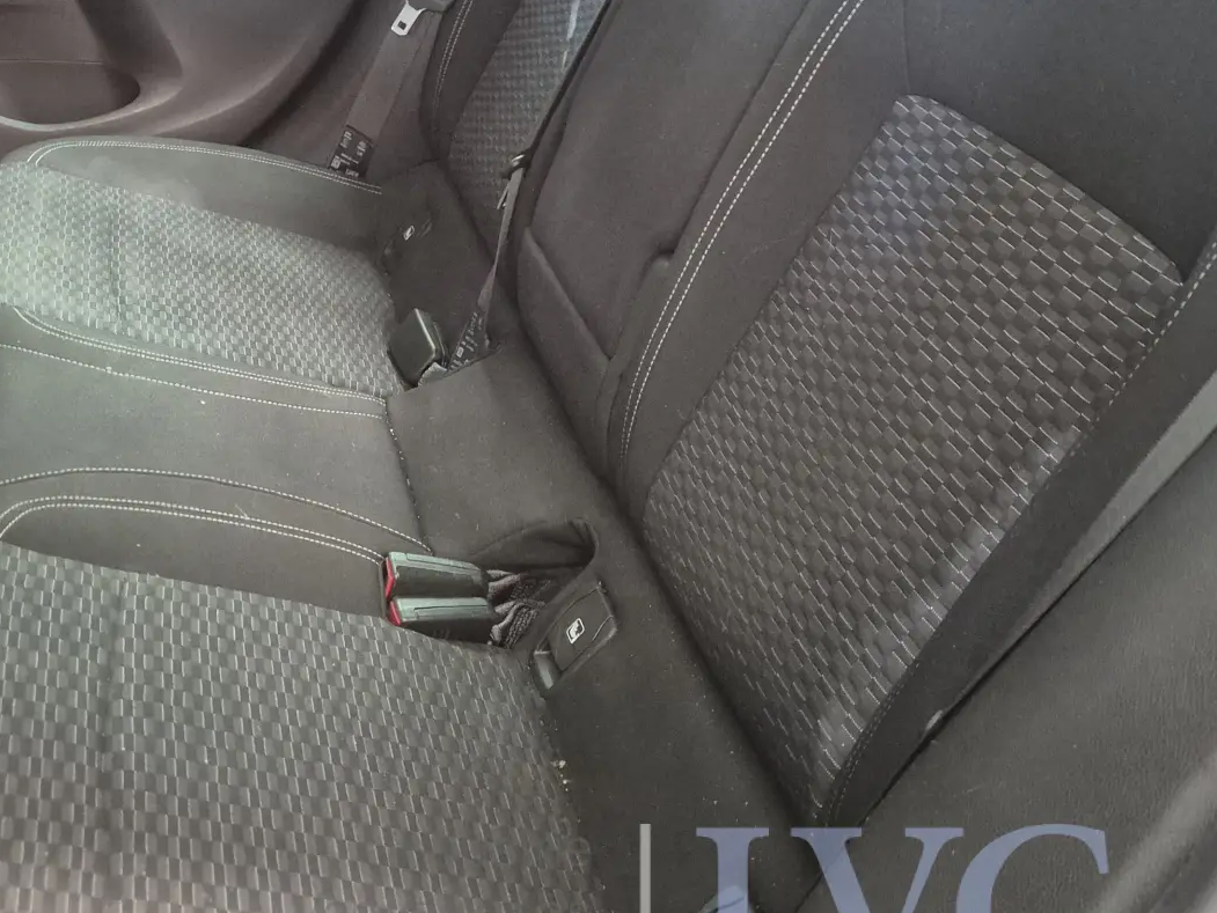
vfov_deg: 34.2
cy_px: 330
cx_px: 456
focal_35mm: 42
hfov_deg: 44.4
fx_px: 1477
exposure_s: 1/50
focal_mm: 5.4
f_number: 1.8
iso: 1600
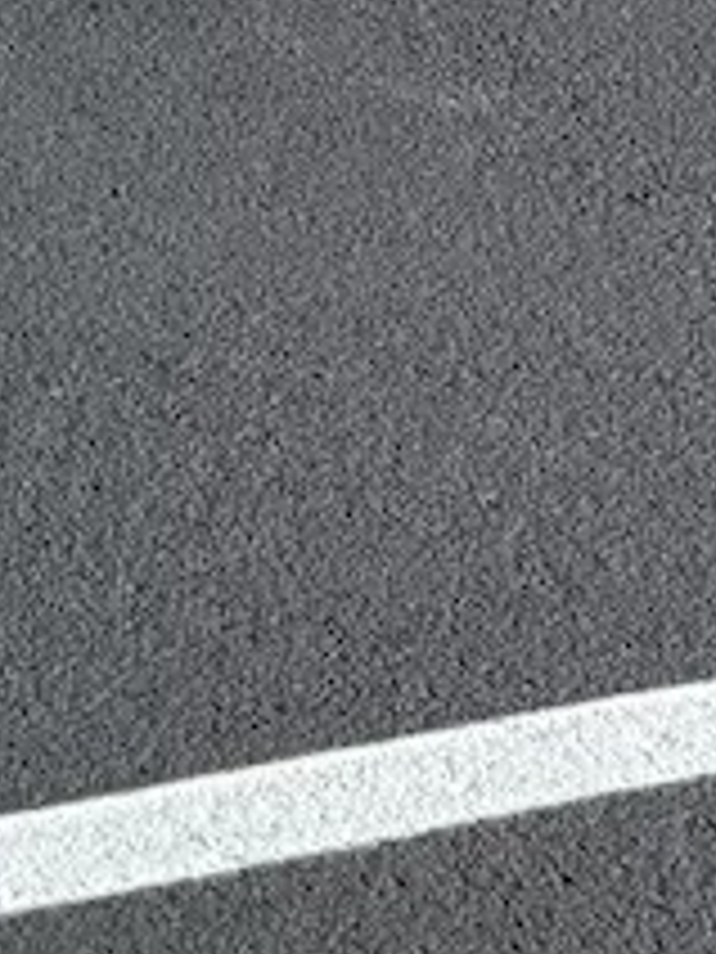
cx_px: -459
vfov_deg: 9.9
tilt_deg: -4.2
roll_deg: +1.8
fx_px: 4881
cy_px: -1305
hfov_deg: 8.2
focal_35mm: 177
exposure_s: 1/2778
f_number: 1.6
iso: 50
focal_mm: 5.96
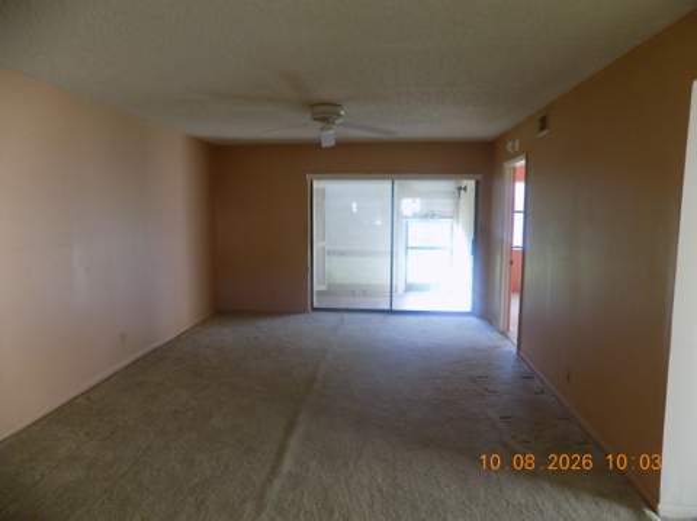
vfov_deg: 58.8
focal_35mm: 23
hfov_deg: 74.0
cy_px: 260
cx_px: 348
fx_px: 463
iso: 140
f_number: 3.1
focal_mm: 4
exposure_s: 1/30
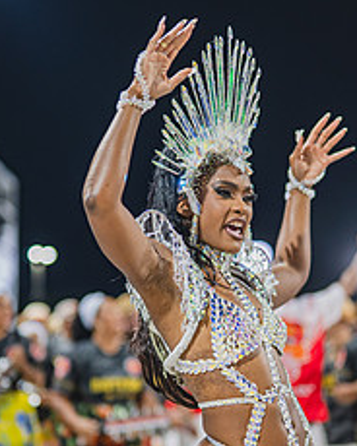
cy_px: 293
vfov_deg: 20.7
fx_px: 1215
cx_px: 188
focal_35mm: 92
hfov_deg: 16.7
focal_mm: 50
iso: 1600
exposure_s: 1/1000
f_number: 1.3
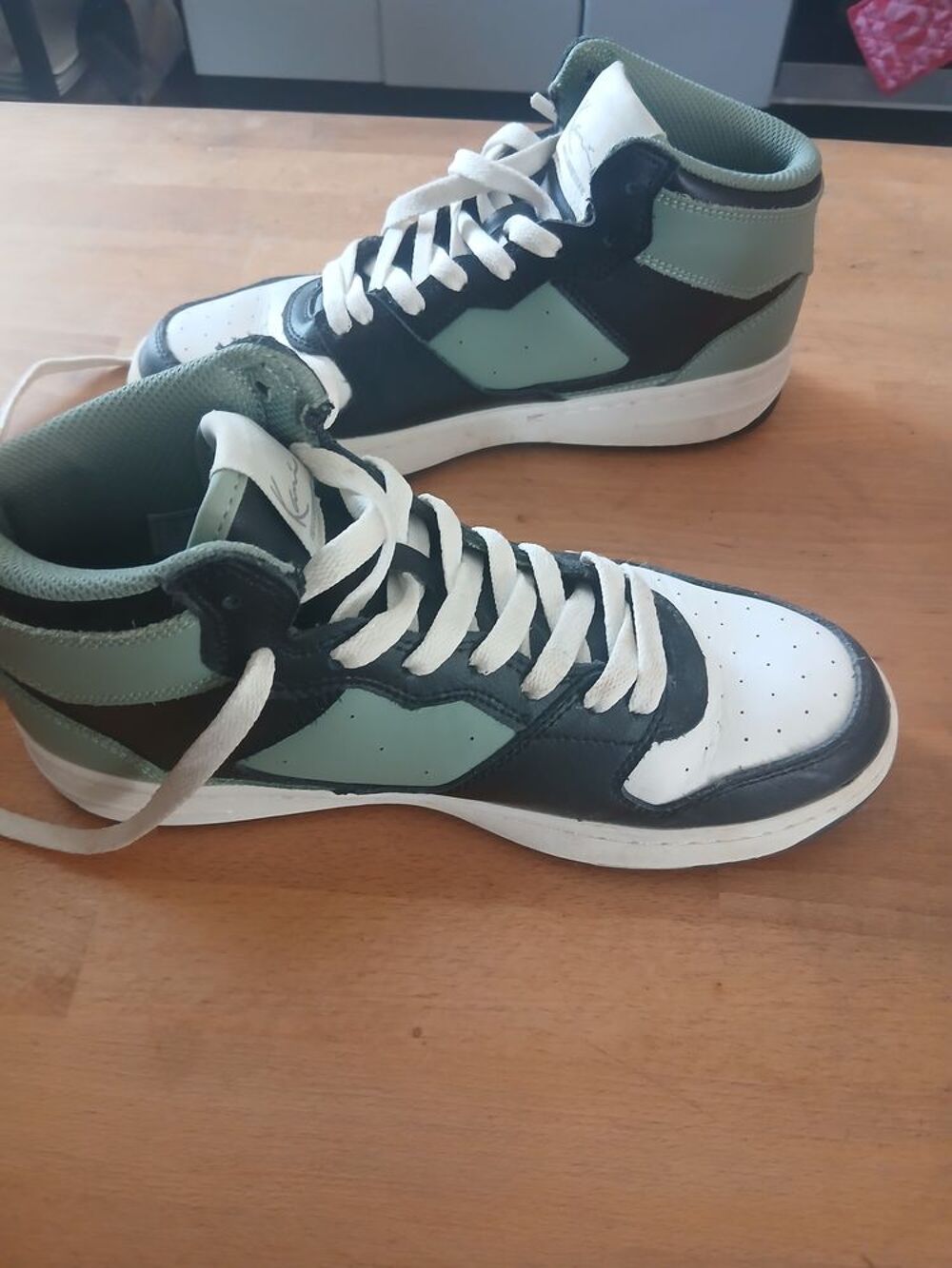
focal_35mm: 26
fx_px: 953
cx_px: 476
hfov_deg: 53.1
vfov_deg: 67.3
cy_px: 634
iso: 200
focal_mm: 3.98
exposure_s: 1/33.3
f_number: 1.8
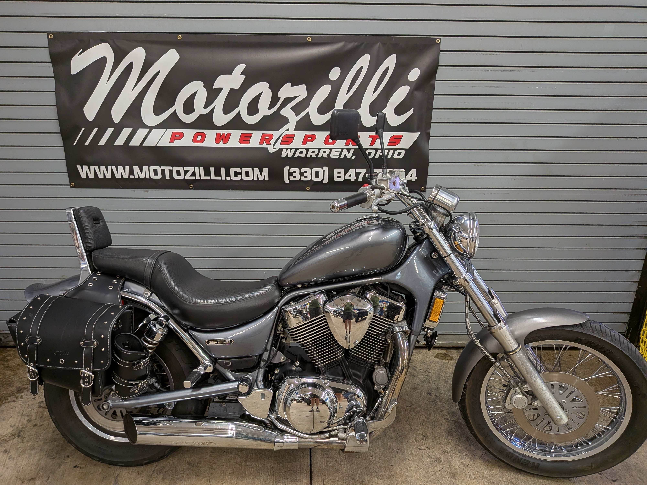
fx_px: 449
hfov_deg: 71.6
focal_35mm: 24
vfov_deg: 56.8
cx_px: 324
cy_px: 242
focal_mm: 4.53
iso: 32
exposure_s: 1/40
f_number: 1.7
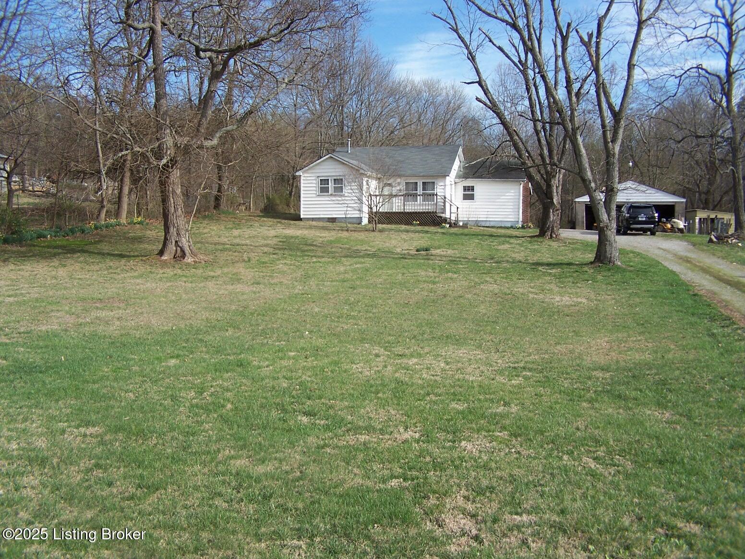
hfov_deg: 37.5
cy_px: 280
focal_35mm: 51
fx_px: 1098
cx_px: 372
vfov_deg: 28.6
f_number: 3
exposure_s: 1/750
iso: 80
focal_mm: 8.5
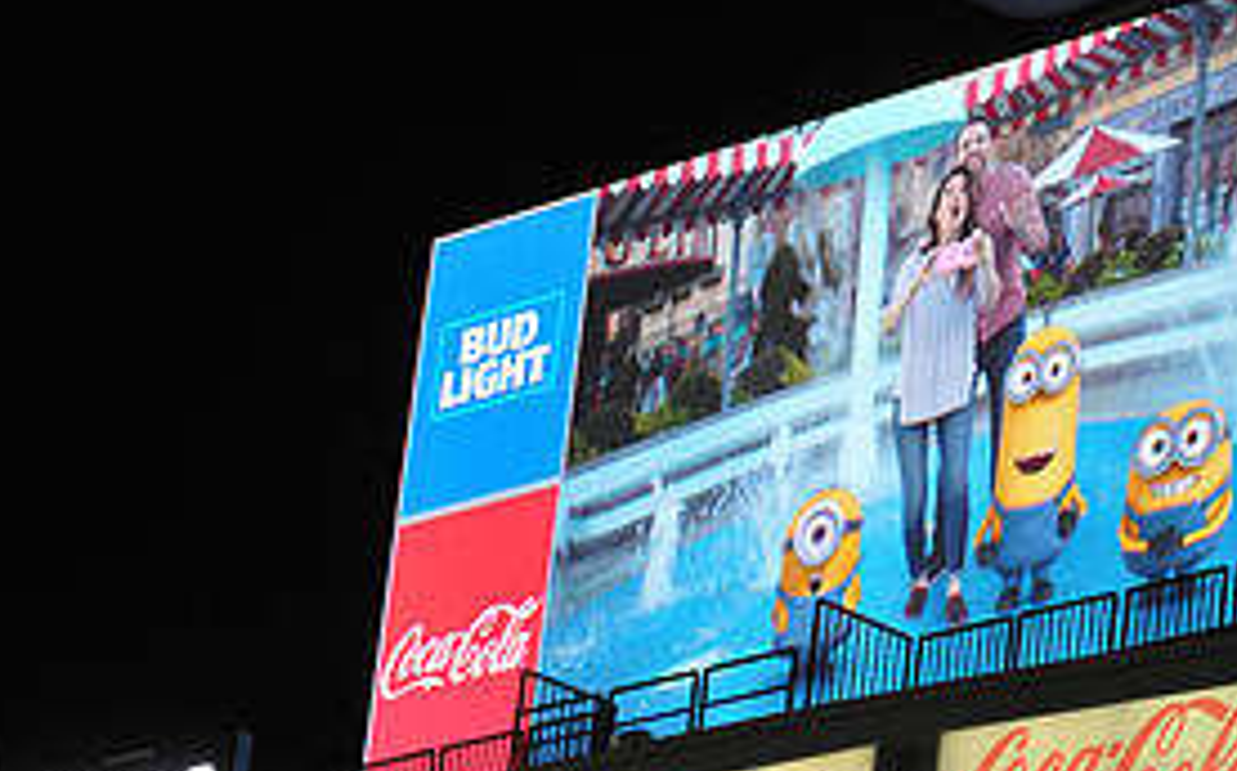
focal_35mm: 193
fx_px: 6501
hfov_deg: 10.8
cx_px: 1053
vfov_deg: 6.8
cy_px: 273
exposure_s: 1/250
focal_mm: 90
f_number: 8
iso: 1600
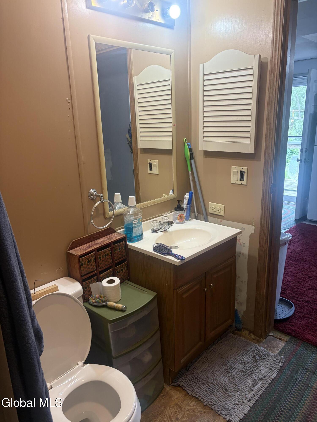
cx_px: 158
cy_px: 211
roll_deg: +1.6
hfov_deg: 53.1
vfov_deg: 67.3
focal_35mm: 26
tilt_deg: -14.5
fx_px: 317
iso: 125
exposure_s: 1/60
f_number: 1.6
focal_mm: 5.96
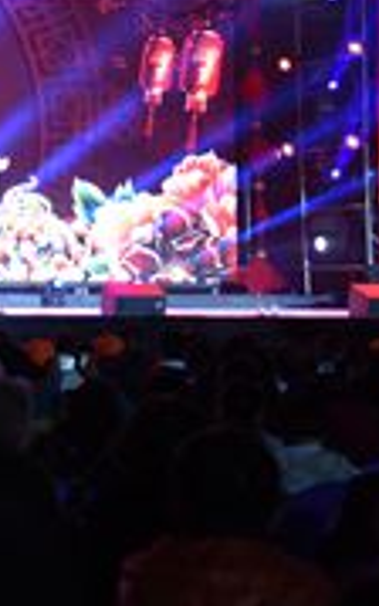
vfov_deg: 16.9
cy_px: 144
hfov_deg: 10.1
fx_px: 2031
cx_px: -276
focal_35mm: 123
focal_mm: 48
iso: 1600
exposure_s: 1/100
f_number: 5
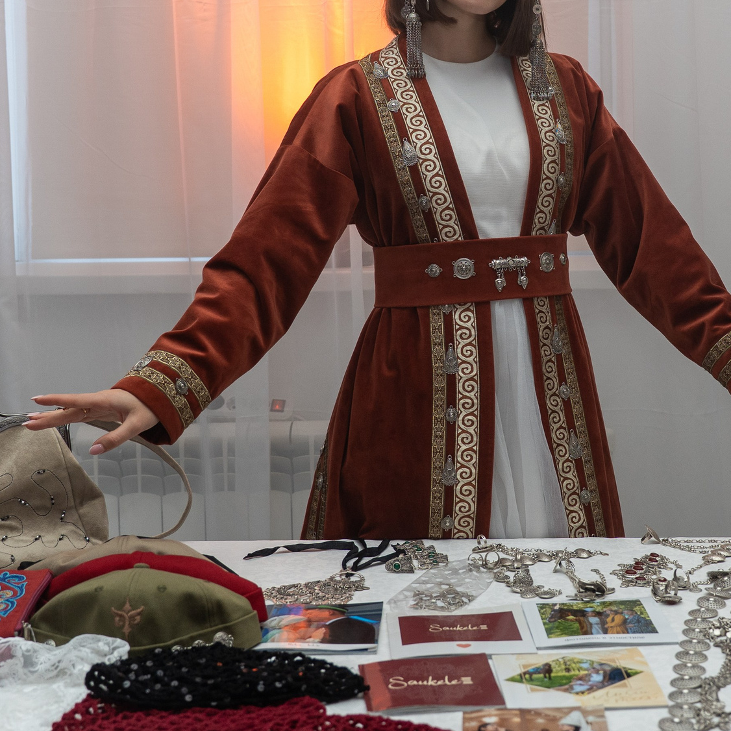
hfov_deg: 28.5
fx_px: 1433
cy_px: 199
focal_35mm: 60
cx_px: 469
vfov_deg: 28.3
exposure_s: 1/200
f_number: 3.5
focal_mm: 28
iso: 640
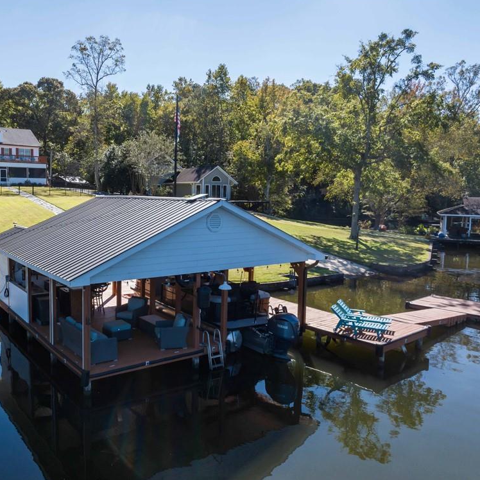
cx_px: 162
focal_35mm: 29
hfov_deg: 54.5
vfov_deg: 55.6
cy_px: 239
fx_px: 455
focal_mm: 12.29
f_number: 10
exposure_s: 1/200
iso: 200
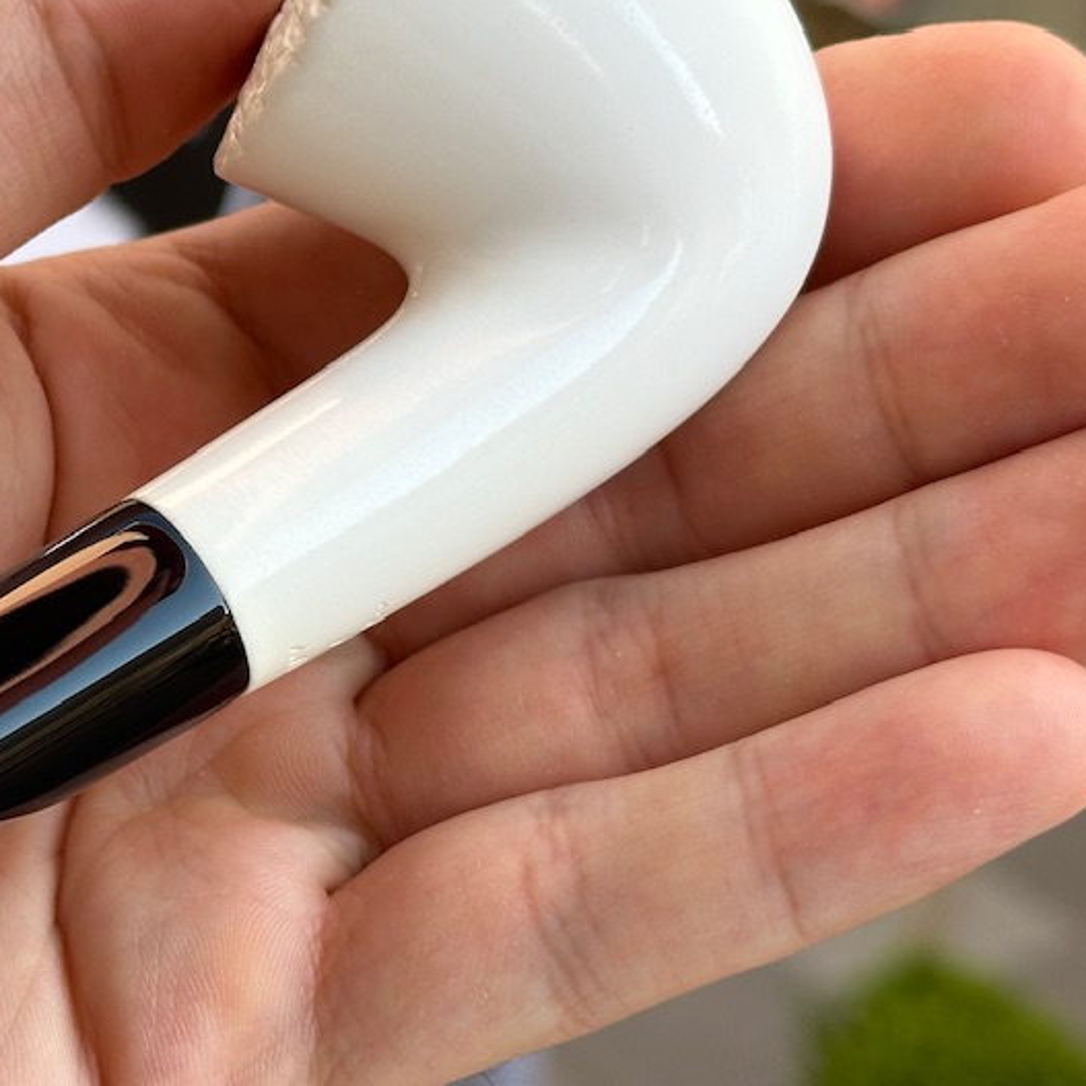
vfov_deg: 16.9
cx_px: 10
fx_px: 3656
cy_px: 443
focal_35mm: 103
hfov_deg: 16.6
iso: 64
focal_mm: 6.86
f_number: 1.78
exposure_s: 1/473
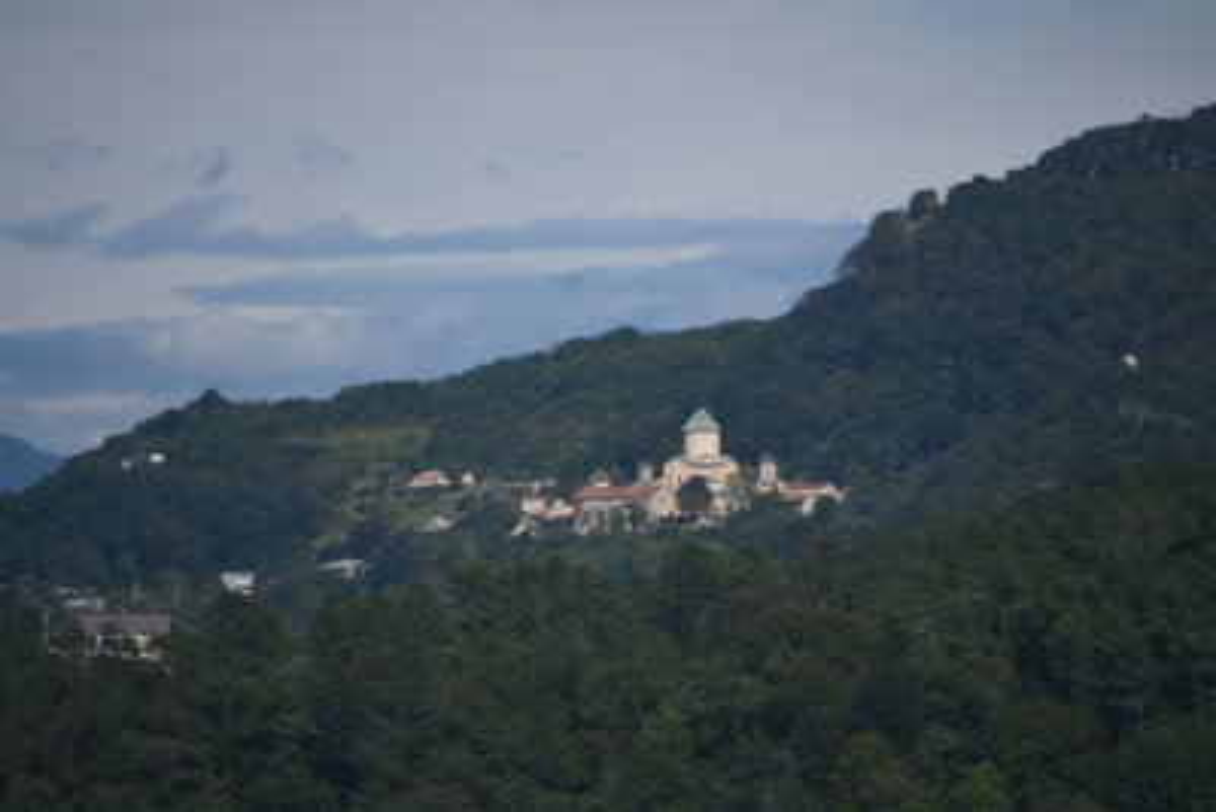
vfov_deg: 3.1
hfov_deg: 4.6
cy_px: 406
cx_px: 608
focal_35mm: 450
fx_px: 15205
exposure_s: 1/500
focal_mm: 300
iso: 180
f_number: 5.6
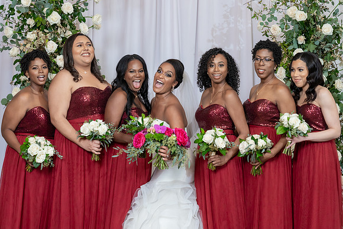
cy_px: 113
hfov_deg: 28.6
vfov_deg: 19.3
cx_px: 180
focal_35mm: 70
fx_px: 672
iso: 2000
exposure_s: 1/200
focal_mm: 67
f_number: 5.6
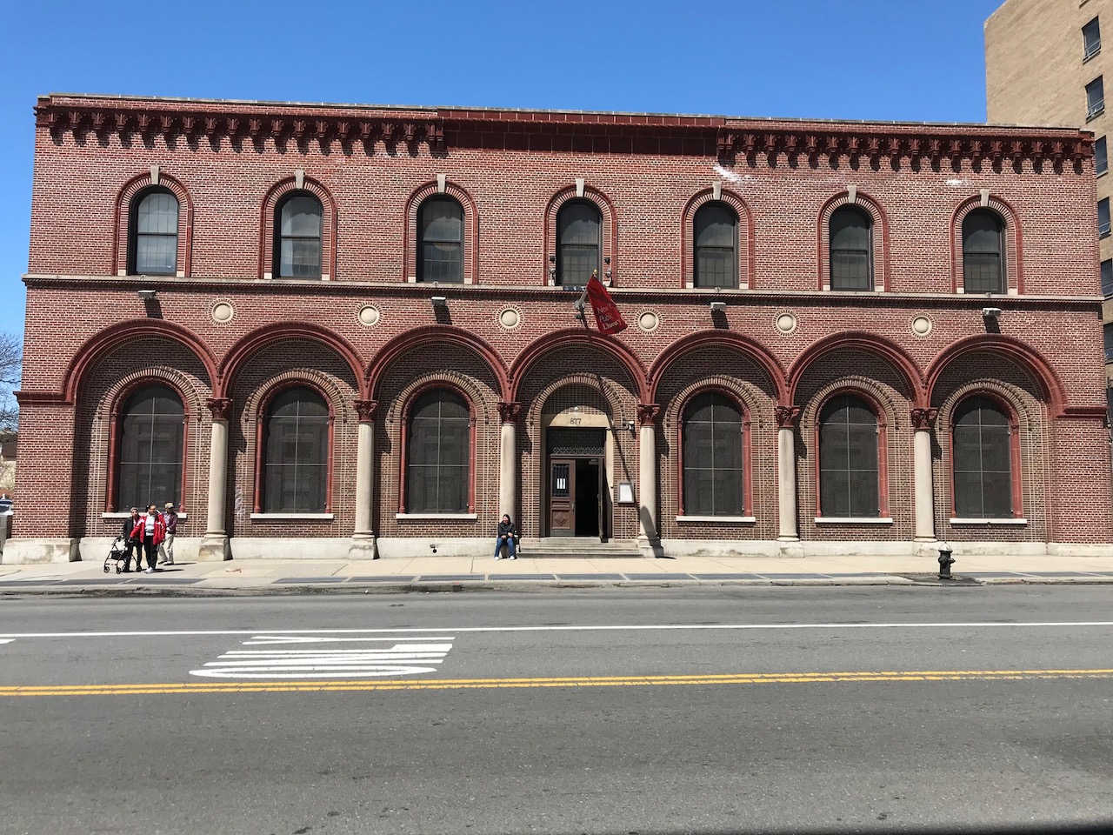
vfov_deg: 49.7
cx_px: 556
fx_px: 900
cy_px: 418
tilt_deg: +7.9
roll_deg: -0.7
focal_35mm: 28
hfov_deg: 63.4
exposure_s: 1/2037
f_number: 1.8
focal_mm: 3.99
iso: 20
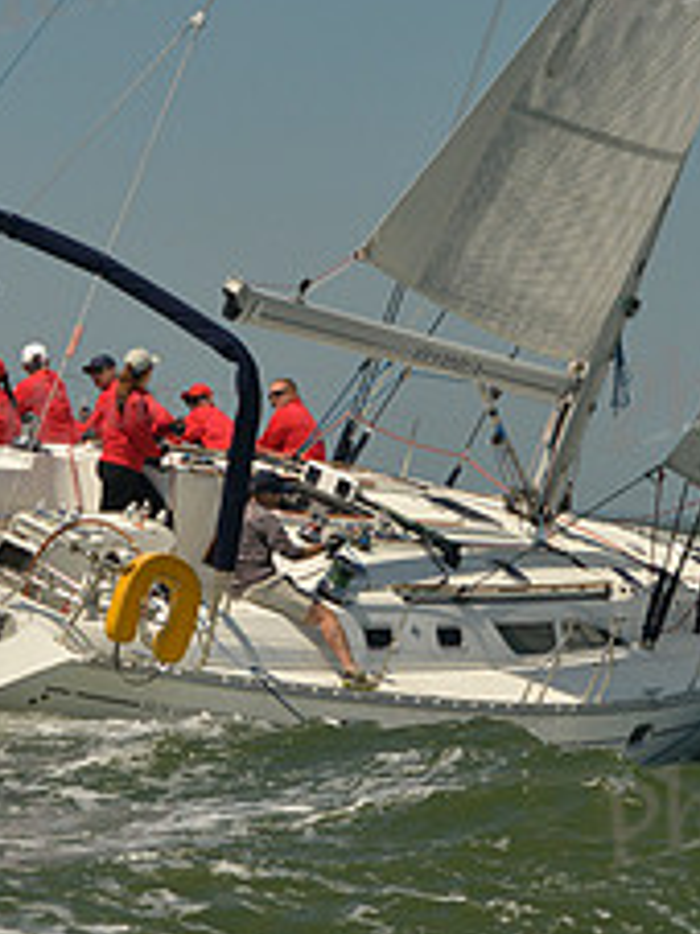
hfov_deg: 8.6
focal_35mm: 172
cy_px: 187
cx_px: 391
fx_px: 4642
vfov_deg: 11.5
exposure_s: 1/1000
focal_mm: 70
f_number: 8
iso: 280
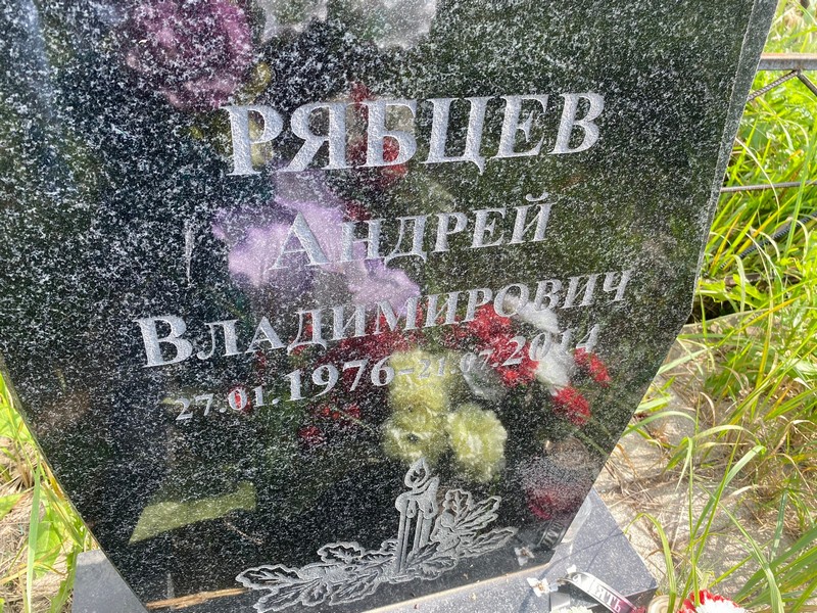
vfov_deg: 53.1
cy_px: 306
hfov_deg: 67.3
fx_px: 614
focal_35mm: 26
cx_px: 408
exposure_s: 1/397
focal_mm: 4.25
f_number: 1.8
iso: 32
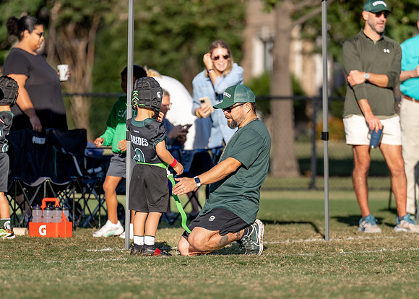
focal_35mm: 386
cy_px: 179
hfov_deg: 5.2
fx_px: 4589
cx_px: 226
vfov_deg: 3.7
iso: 100
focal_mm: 200
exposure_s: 1/1250
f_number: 2.8
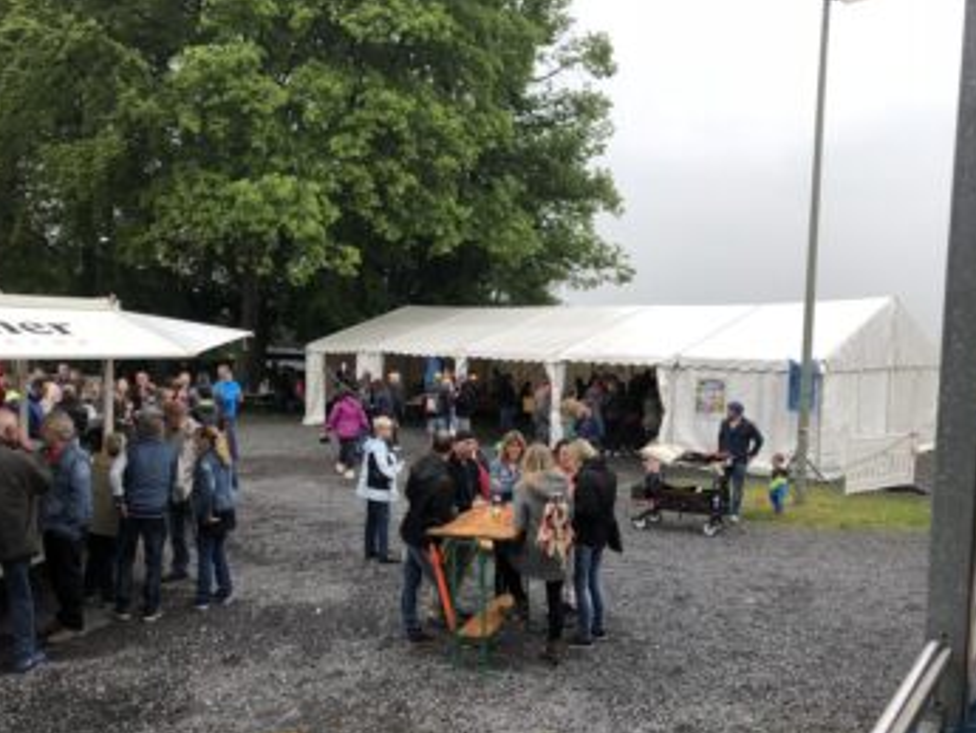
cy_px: 393
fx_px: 903
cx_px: 492
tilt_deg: -3.8
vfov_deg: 44.2
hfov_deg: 56.8
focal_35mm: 32
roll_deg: -1.9
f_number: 1.8
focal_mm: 4
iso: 20
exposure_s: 1/101
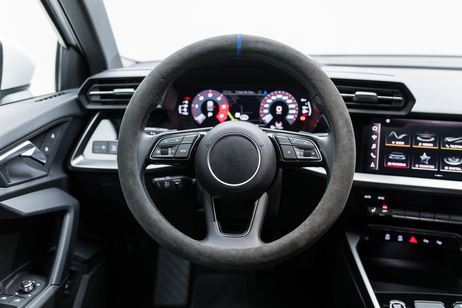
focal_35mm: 35
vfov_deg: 37.9
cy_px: 154
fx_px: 449
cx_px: 231
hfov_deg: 54.4
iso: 800
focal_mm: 35
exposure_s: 1/30
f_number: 2.5
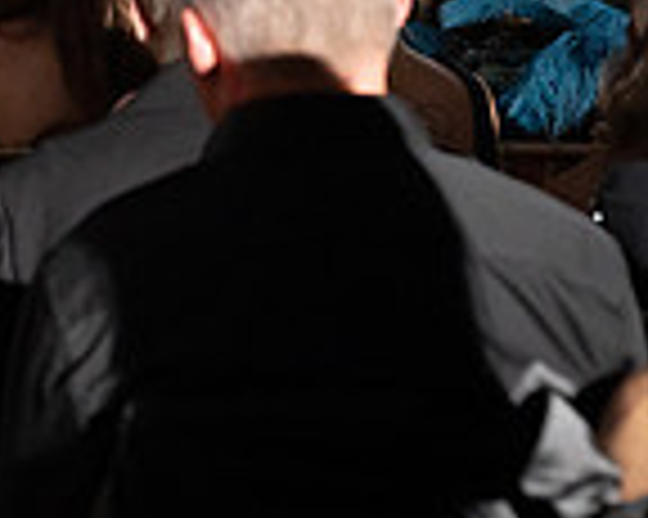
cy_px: -38
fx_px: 6363
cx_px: -567
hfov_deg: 5.7
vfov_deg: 4.6
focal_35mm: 332
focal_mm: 88
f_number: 5
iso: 2500
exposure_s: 1/200
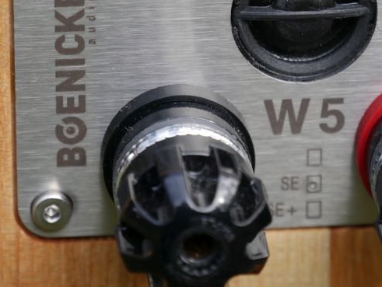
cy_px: 108
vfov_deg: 4.2
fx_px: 3920
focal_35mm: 355
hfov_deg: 5.6
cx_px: 310
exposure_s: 1/250
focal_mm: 109
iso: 320
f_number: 5.4
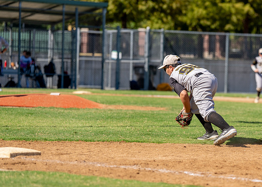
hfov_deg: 10.5
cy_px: 103
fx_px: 1416
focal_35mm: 190
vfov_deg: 7.6
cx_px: 201
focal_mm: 126
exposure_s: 1/3200
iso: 125
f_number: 2.8
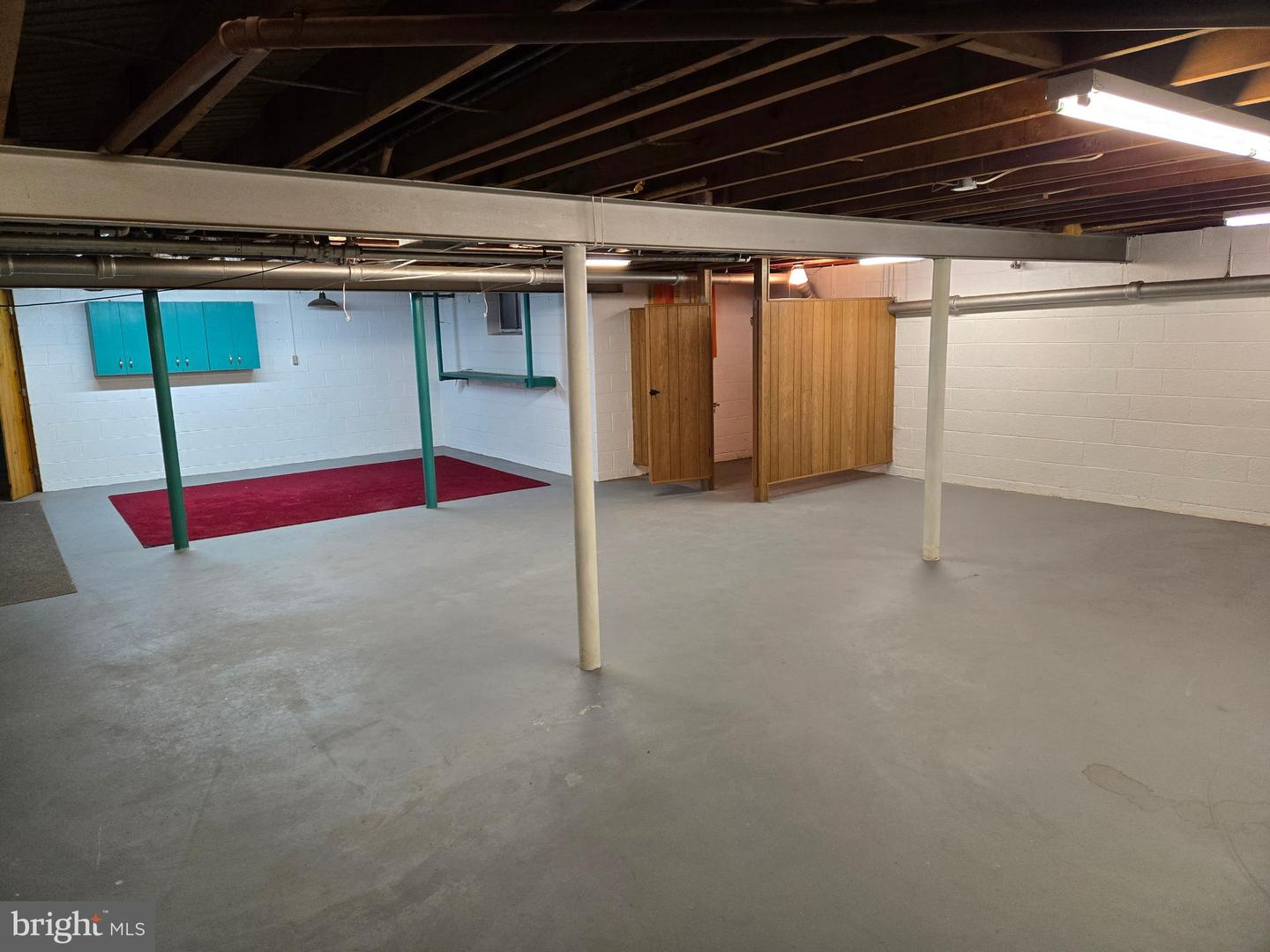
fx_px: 844
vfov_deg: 58.9
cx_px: 635
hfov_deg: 73.9
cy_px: 476
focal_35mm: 23
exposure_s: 1/120
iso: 250
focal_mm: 5.4
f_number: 1.8
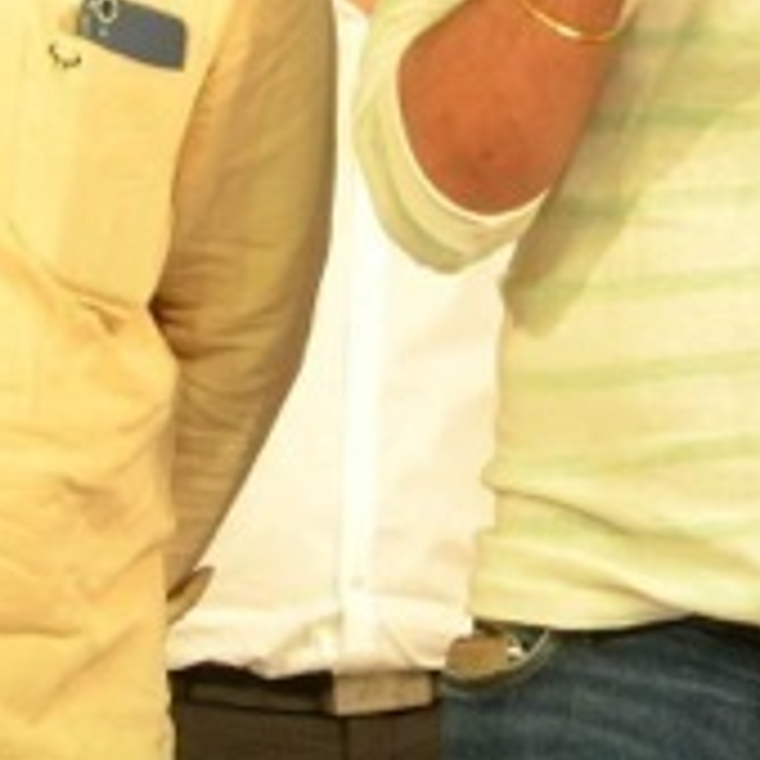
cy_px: 36
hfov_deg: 3.6
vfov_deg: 3.6
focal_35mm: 485
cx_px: 324
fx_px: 12047
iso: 1000
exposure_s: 1/125
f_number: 7.1
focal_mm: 92
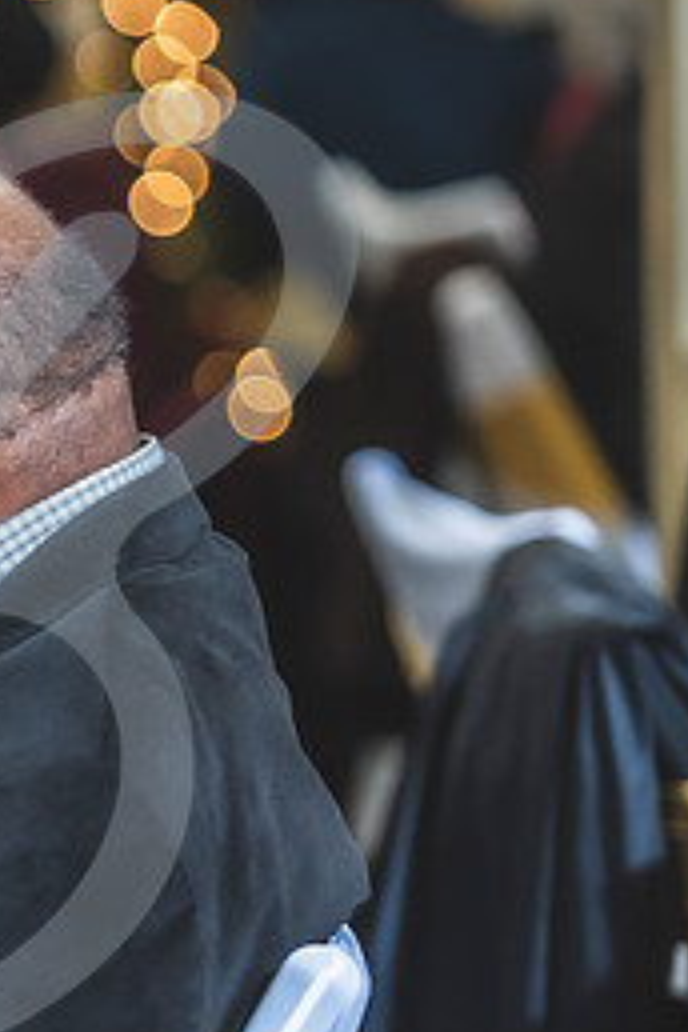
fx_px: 7481
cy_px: 586
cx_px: -276
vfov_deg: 7.9
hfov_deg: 5.2
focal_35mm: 261
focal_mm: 116
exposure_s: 1/250
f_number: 2.8
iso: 1600
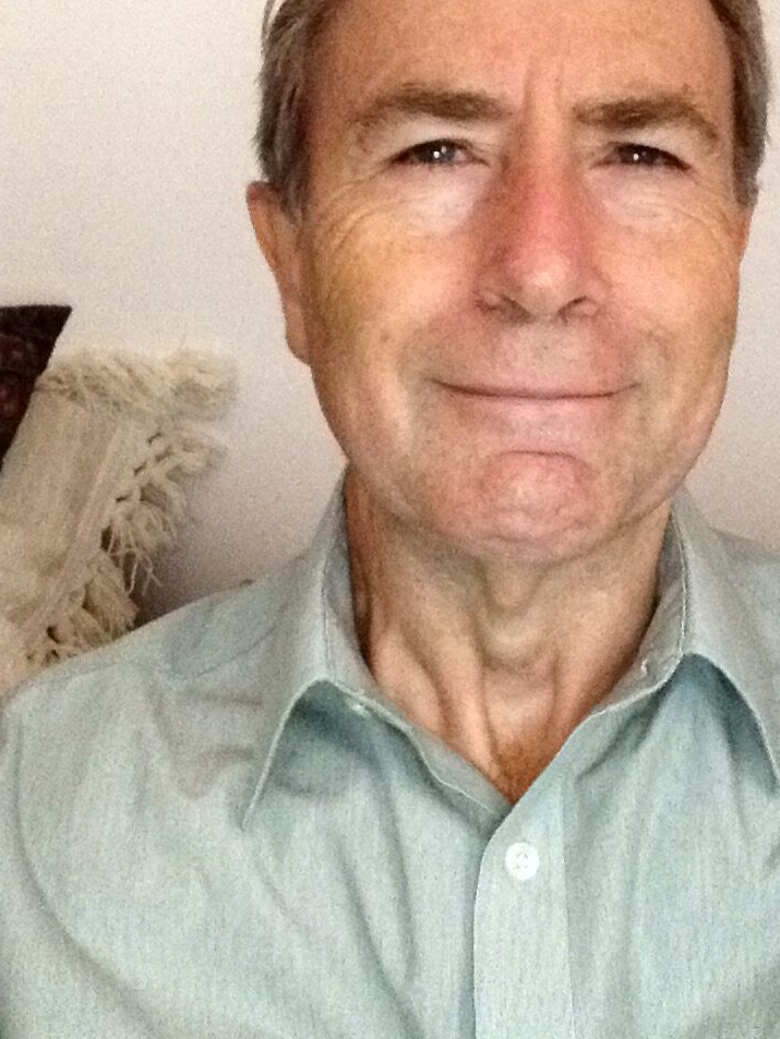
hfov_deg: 30.8
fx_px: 1412
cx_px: 483
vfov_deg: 40.1
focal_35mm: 47
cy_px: 367
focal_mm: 2.18
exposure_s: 1/15
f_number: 2.4
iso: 1000
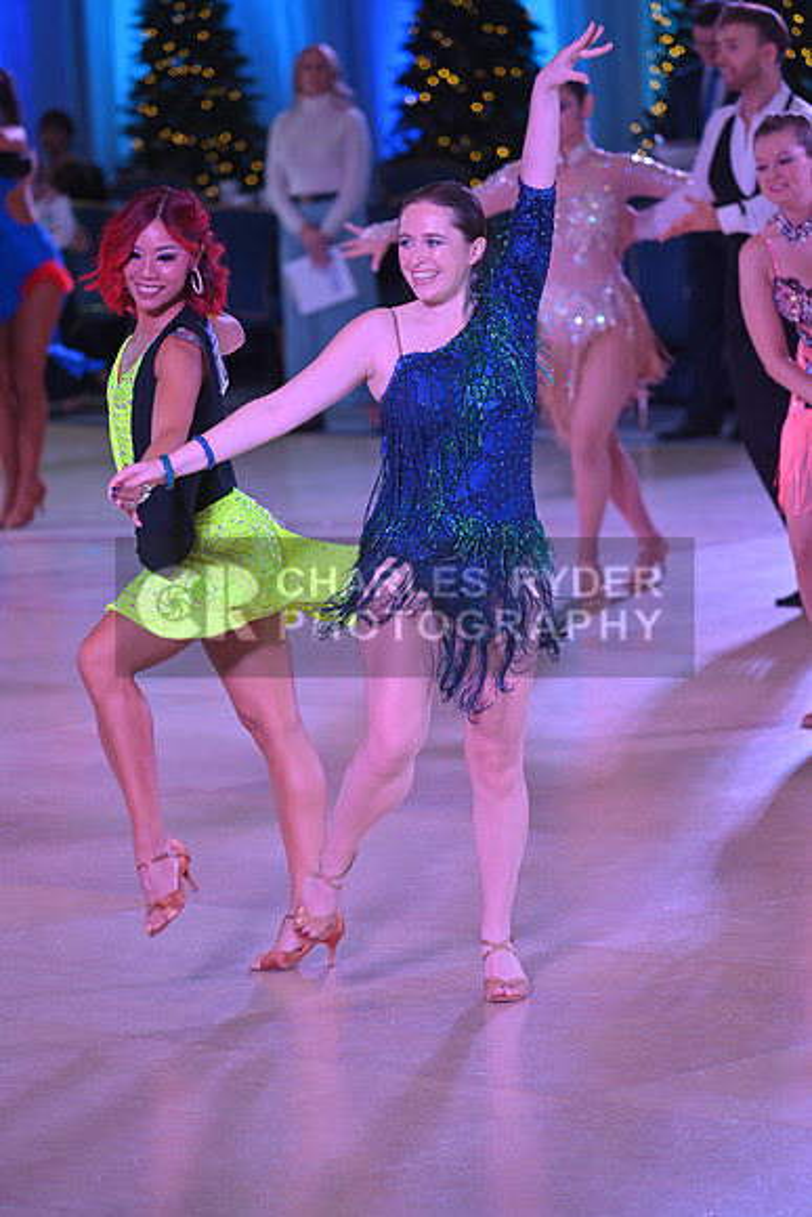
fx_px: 6086
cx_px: 406
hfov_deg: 7.6
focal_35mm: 180
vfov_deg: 11.4
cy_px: 608
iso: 1400
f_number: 5
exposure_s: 1/320
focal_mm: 180
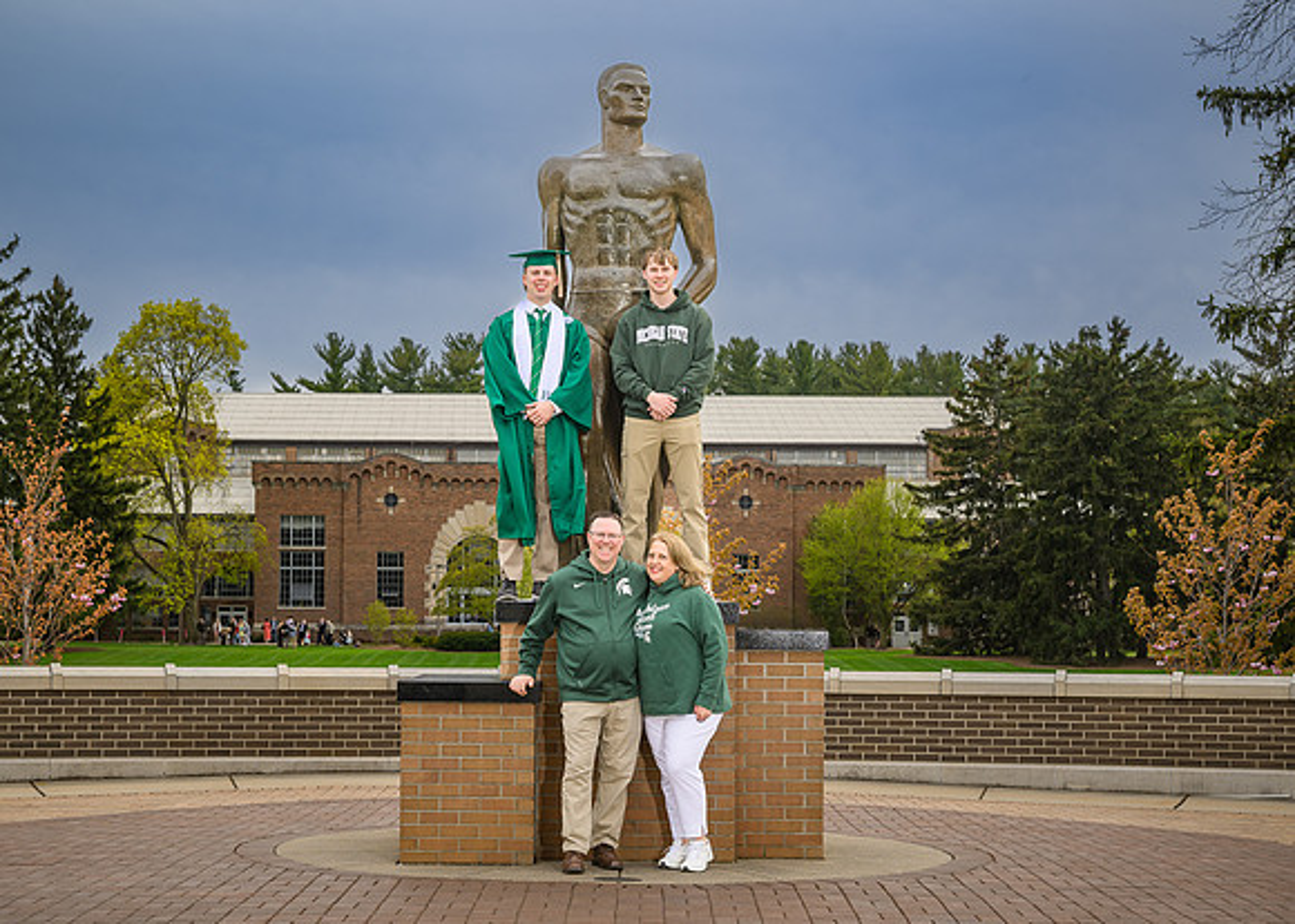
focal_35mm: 62
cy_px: 462
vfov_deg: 22.9
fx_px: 2283
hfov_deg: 31.7
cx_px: 618
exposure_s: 1/200
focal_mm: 54
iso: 64
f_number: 6.3
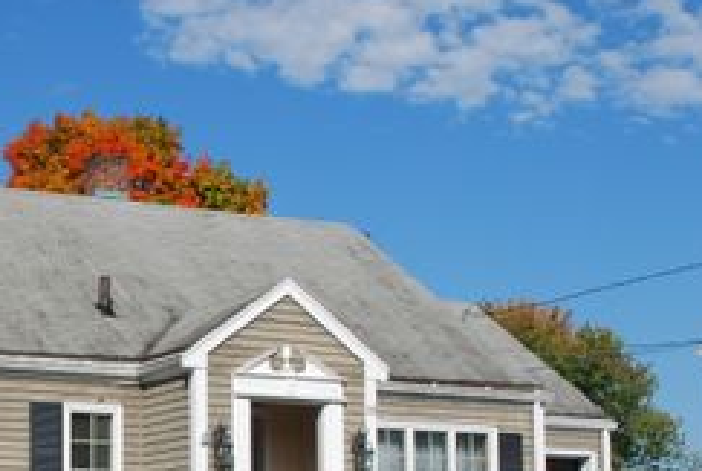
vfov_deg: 18.2
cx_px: 29
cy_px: 425
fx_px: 1446
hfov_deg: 26.1
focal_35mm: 74
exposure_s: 1/250
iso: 100
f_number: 8
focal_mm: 24
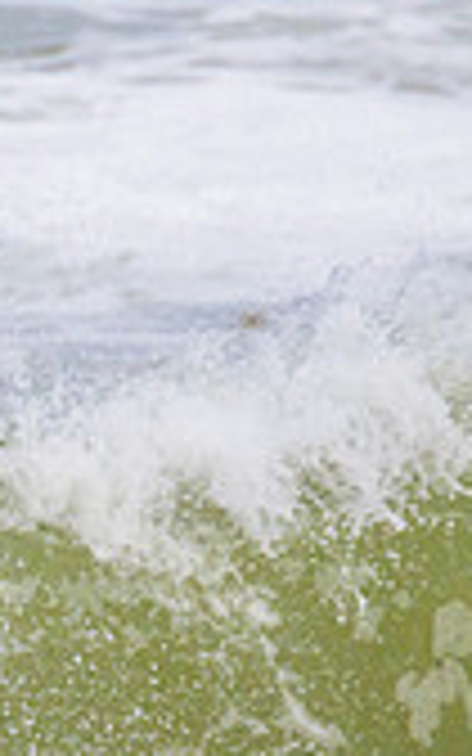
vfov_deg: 0.6
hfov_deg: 0.4
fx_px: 75102
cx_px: -406
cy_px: 472
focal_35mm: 3649
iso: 800
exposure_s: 1/2000
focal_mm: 800
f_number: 11
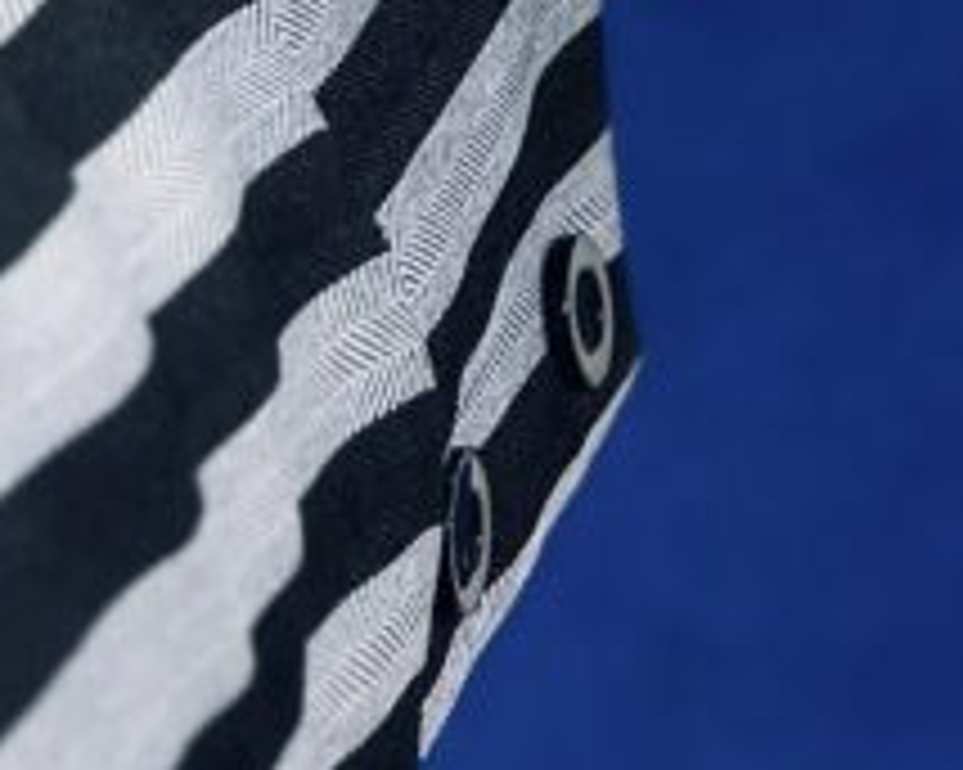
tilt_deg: -53.4
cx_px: 1130
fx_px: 5812
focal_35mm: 204
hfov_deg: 9.4
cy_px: -894
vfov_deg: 7.2
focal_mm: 6.86
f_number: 1.78
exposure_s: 1/100
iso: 100
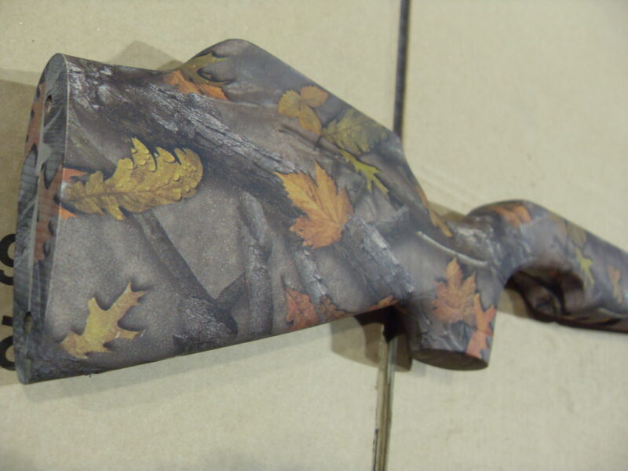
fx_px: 635
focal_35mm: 35
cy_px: 236
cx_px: 314
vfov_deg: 40.7
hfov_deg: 52.6
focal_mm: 6.3
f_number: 2.8
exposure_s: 1/20
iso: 200
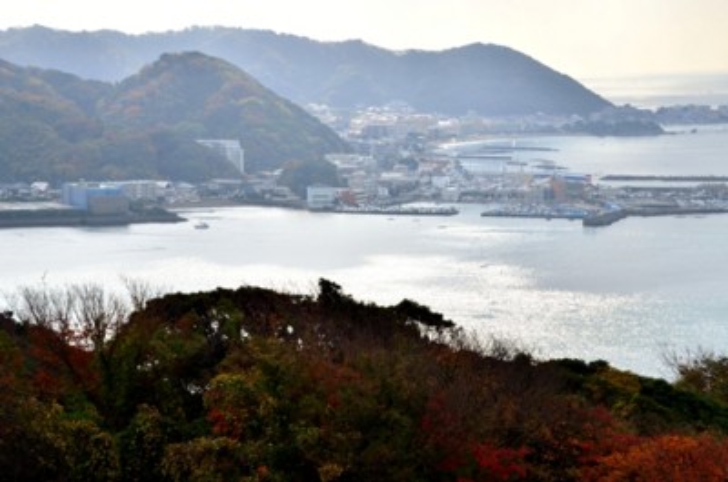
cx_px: 364
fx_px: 1877
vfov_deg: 14.6
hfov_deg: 22.0
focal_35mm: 93
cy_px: 241
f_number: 11
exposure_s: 1/180
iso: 100
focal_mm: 62
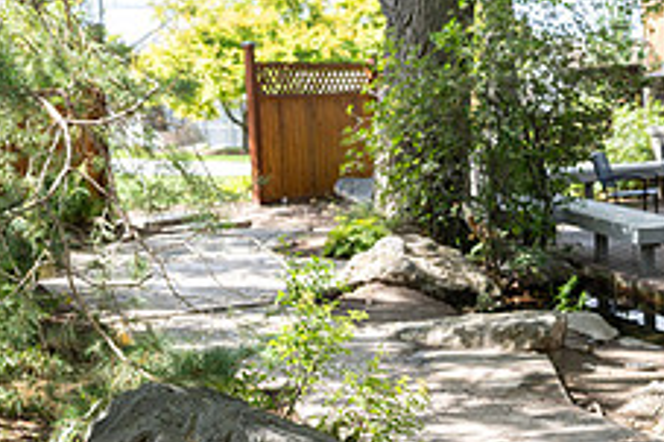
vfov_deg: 17.5
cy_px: 224
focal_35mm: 78
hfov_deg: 24.7
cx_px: 679
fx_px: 1438
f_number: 4
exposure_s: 1/400
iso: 100
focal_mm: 30
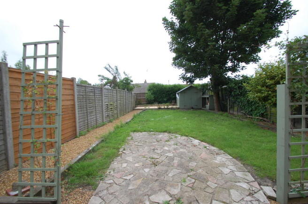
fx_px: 128
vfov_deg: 77.2
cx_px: 154
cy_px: 102
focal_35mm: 15
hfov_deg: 100.4
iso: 200
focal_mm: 10
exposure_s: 1/200
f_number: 7.1
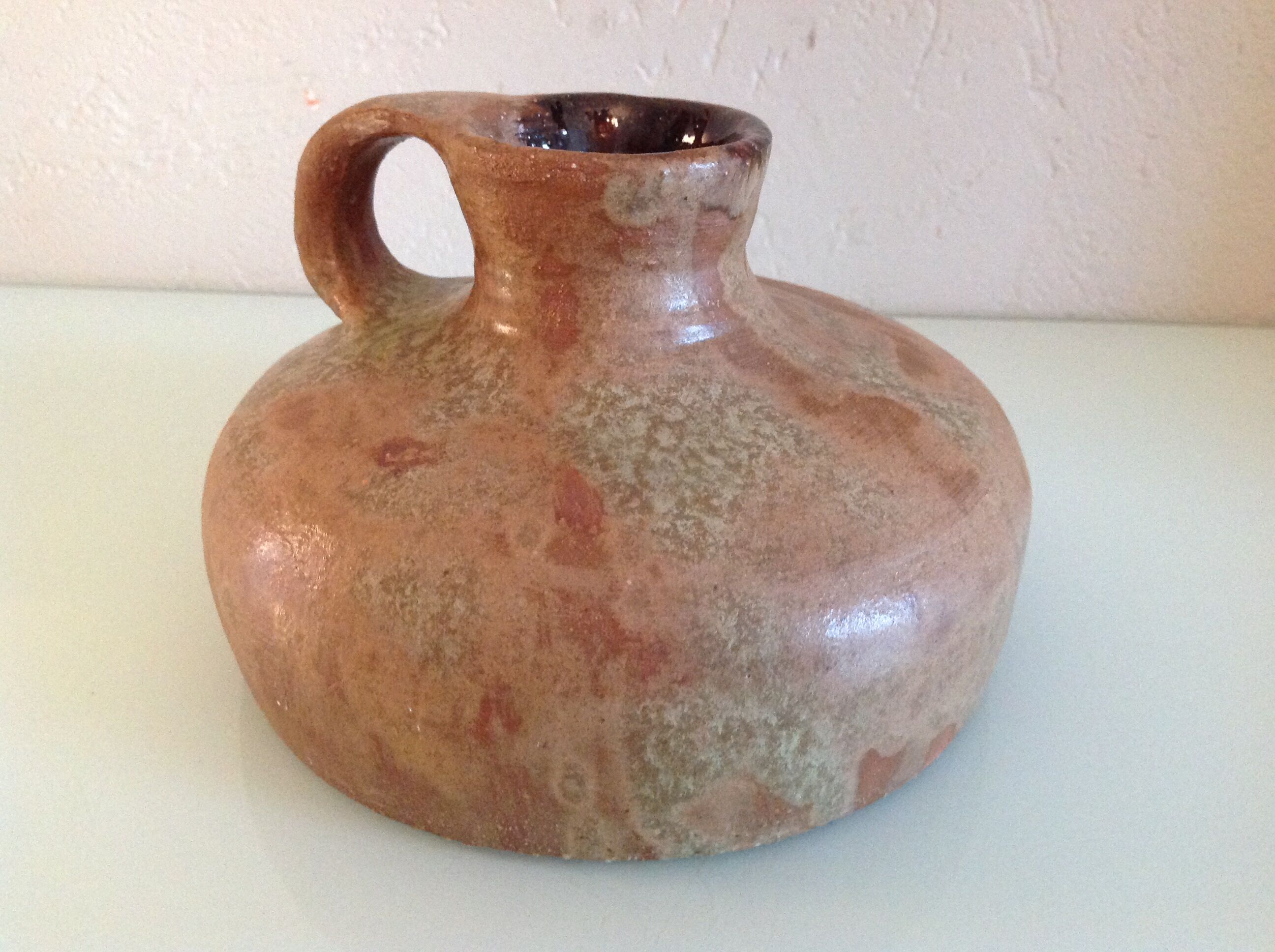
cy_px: 476
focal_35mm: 35
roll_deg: -0.6
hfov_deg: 52.7
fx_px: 1287
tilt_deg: -28.7
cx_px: 638
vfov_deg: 40.6
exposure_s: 1/17
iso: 400
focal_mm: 4.28
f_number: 2.4
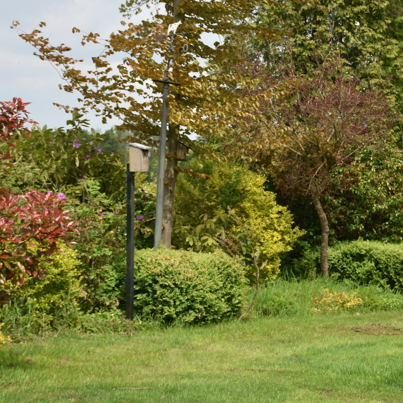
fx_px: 1357
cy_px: 158
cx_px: 317
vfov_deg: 16.9
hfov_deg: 16.8
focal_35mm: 103
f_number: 6.3
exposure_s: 1/250
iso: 100
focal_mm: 40
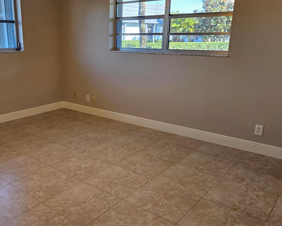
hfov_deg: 52.0
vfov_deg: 43.3
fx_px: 284
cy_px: 112
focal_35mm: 34
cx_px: 98
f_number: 1.8
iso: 80
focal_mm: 5.4
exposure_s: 1/120
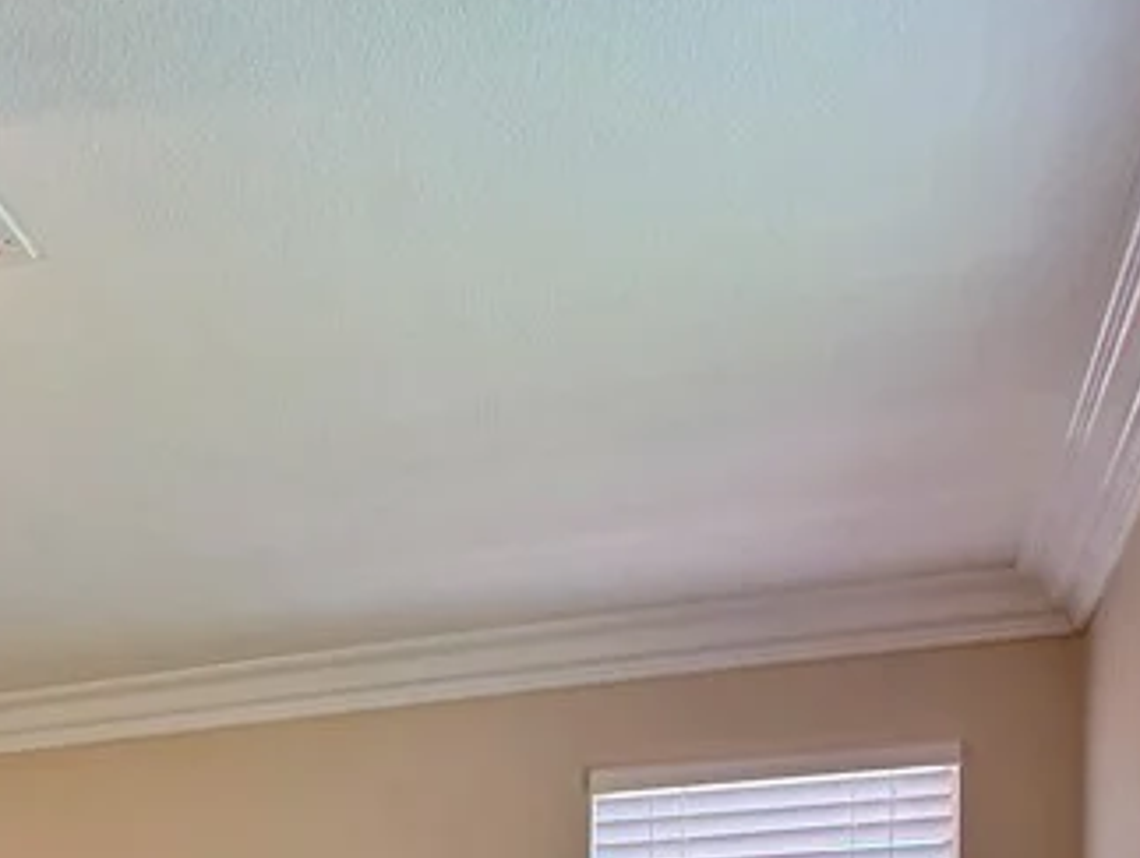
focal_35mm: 76
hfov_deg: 23.3
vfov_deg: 17.3
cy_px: 1331
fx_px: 2506
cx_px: -261
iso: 100
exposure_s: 1/120
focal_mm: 6.76
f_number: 1.78
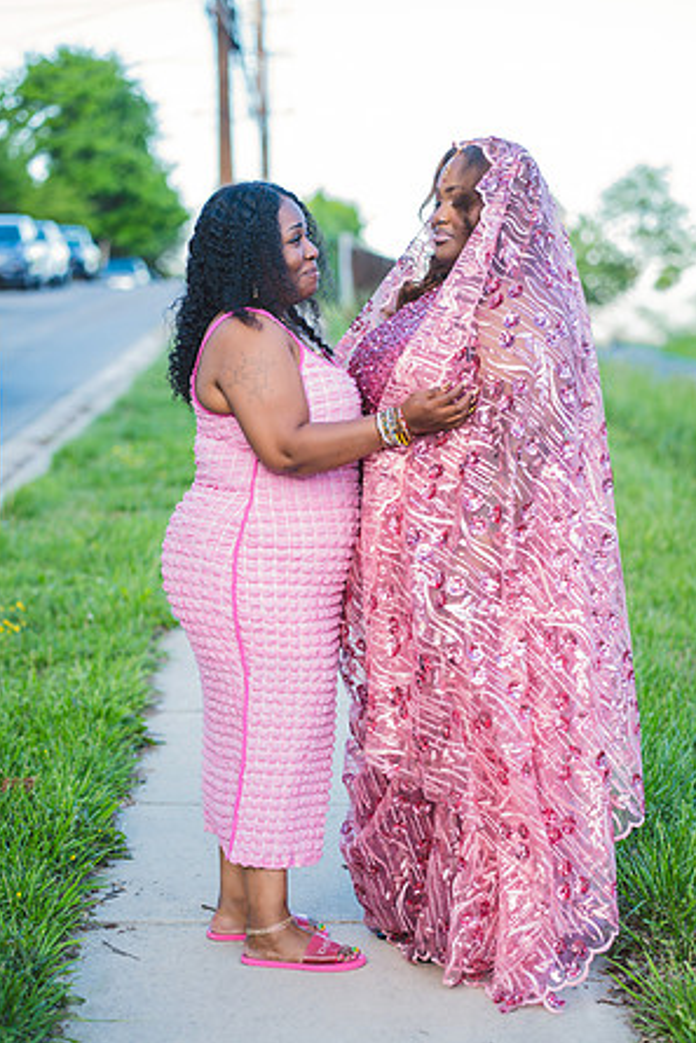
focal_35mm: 86
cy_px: 523
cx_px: 349
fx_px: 2492
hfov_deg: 15.9
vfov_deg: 23.6
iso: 200
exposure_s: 1/125
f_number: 2.8
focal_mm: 85
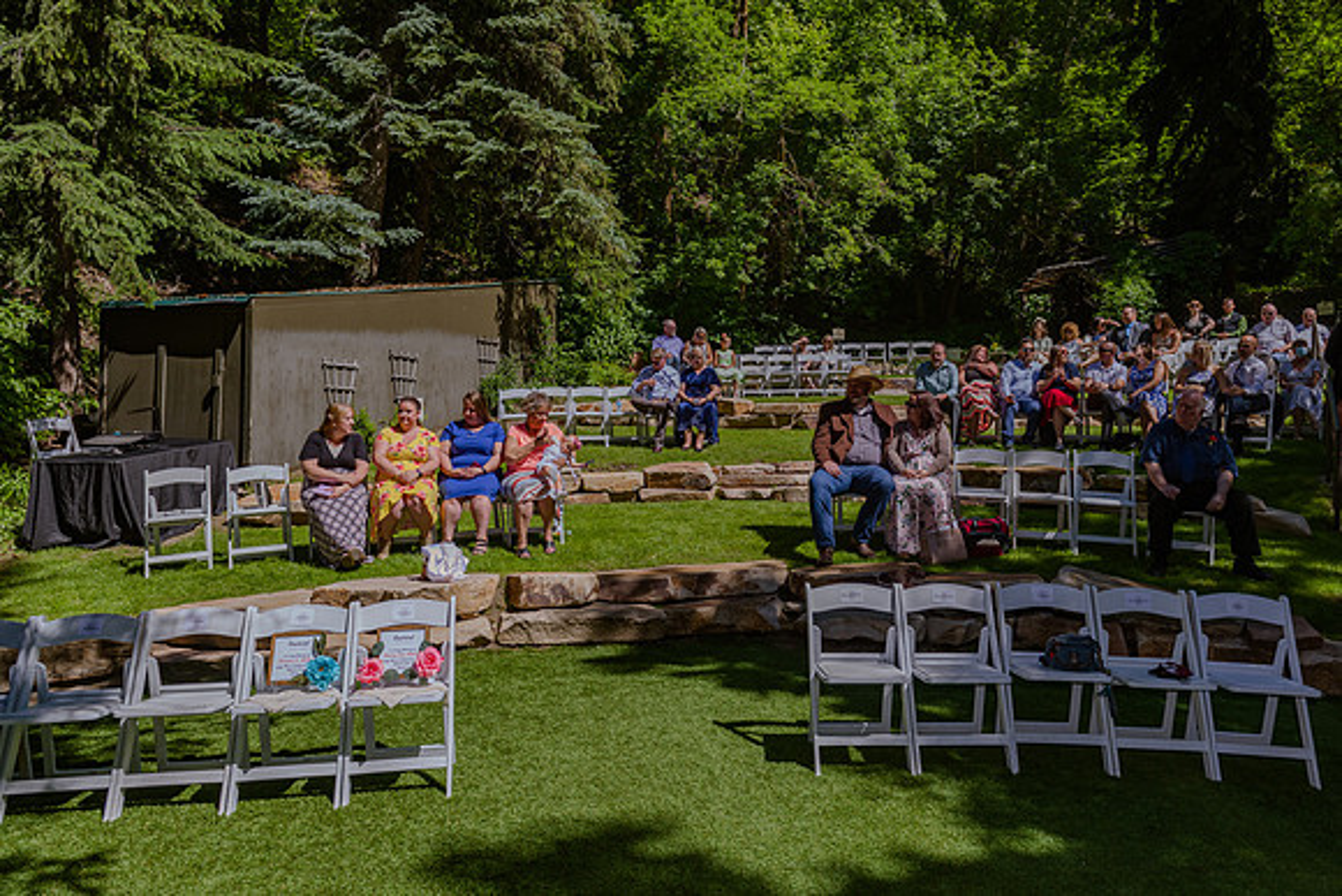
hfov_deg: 69.1
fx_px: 974
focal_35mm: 26
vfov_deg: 49.3
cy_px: 418
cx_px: 686
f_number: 5.6
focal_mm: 24
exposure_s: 1/800
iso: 200
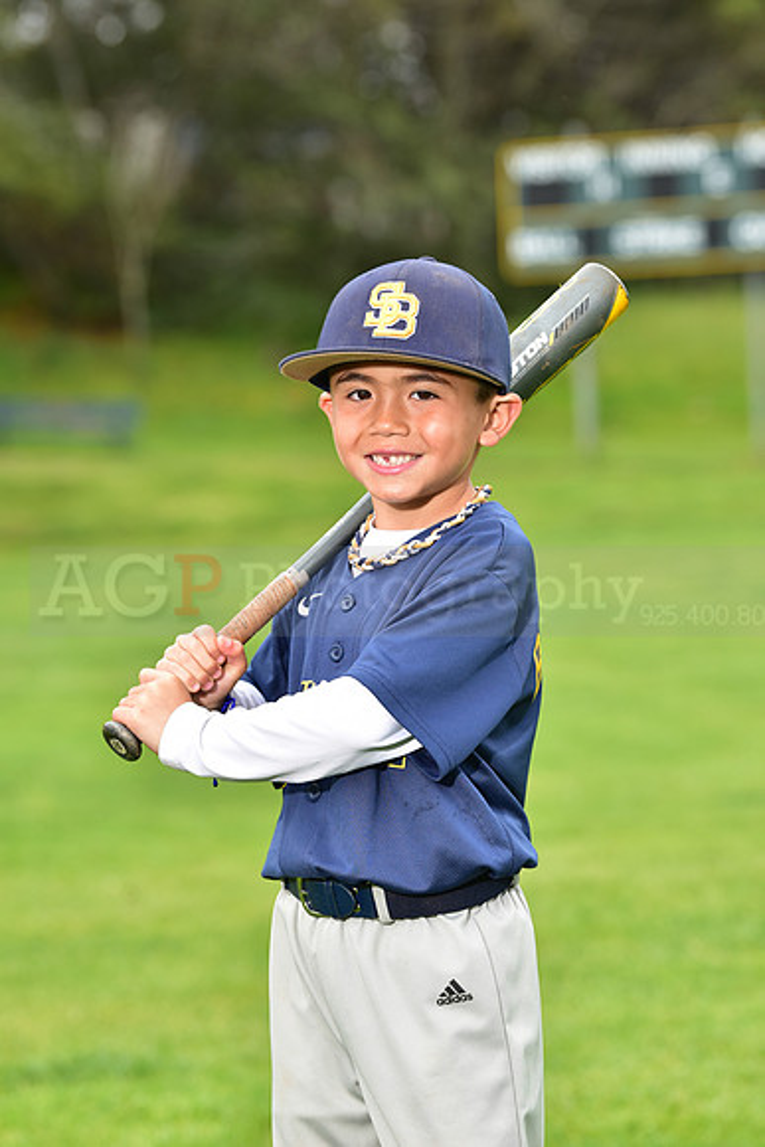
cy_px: 574
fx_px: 4778
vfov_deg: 13.7
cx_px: 382
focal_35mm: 150
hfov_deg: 9.2
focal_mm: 150
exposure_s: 1/250
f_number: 5.6
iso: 400
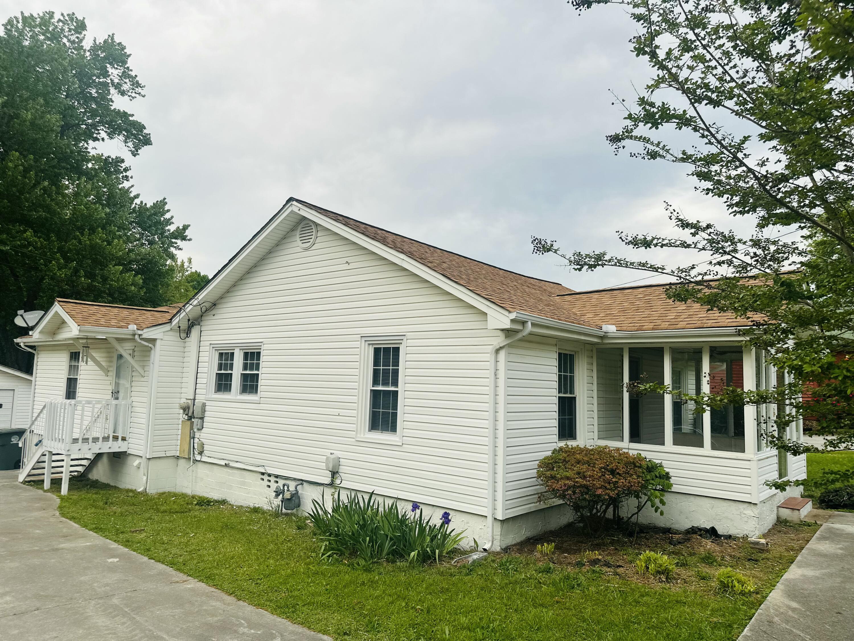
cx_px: 427
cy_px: 320
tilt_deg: +5.3
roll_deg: -3.4
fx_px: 592
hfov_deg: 71.6
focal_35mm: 24
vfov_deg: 56.8
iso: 80
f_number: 1.78
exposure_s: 1/638
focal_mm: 6.86
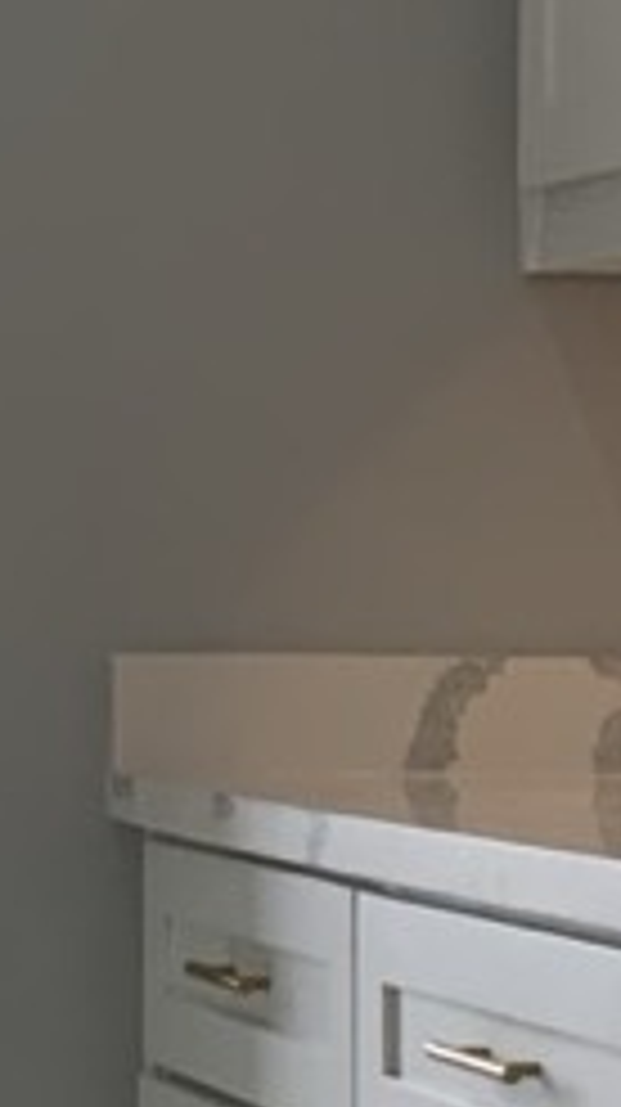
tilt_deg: +1.3
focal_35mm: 167
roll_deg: -0.7
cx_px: -842
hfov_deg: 6.9
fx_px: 4899
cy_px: 502
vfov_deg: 12.9
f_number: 1.8
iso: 25
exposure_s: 1/120
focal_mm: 3
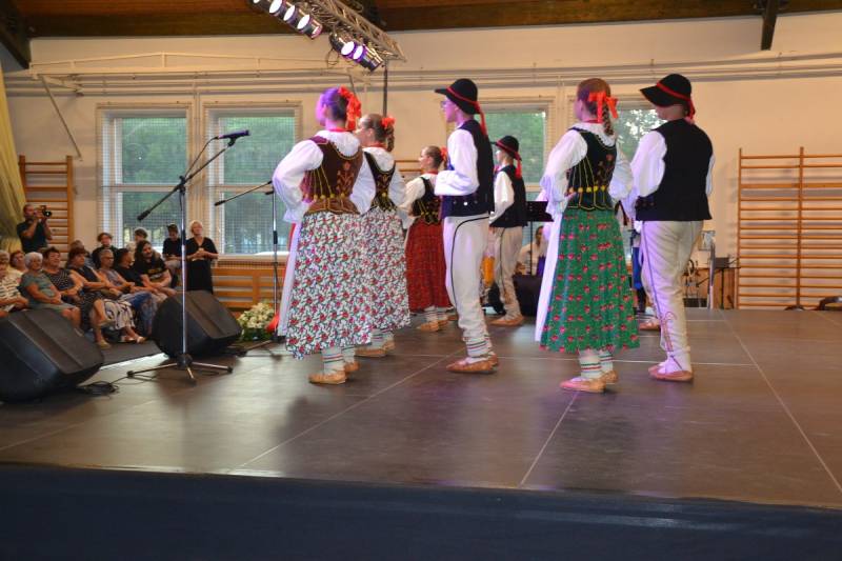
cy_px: 280
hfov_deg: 41.1
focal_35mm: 48
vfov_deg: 28.1
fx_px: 1122
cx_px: 421
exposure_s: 1/60
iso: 1000
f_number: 4.2
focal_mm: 32
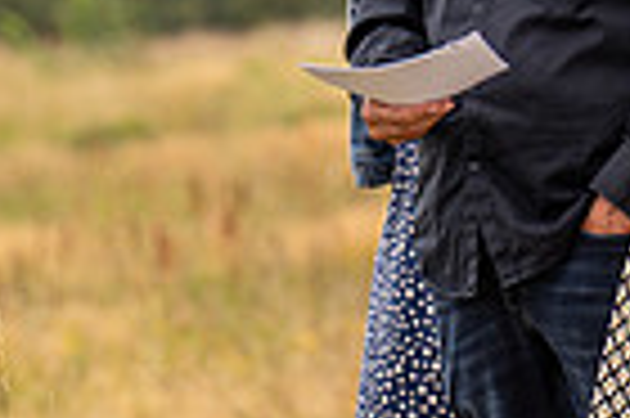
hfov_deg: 3.3
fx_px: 10925
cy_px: 2
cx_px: 1188
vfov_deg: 2.2
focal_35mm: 625
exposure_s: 1/160
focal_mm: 151
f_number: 4.5
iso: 80
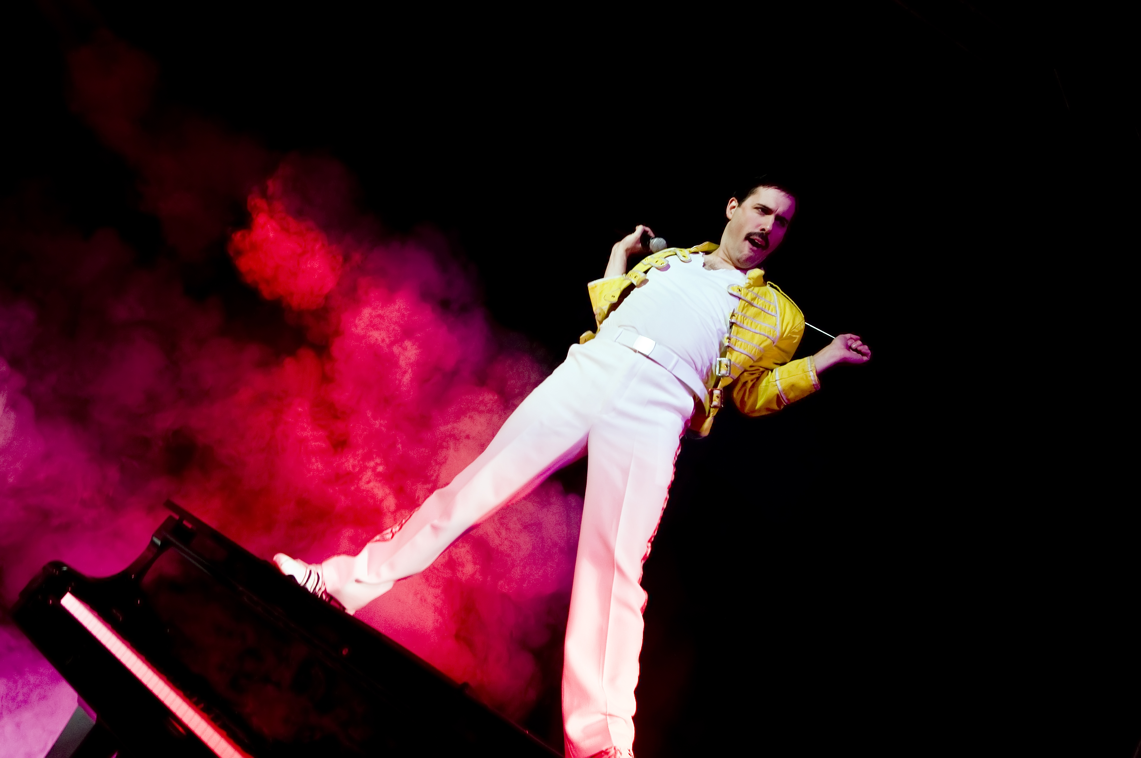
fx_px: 950
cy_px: 379
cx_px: 570
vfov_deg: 43.5
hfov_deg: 62.0
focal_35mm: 30
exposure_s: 1/50
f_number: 4
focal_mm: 20
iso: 400
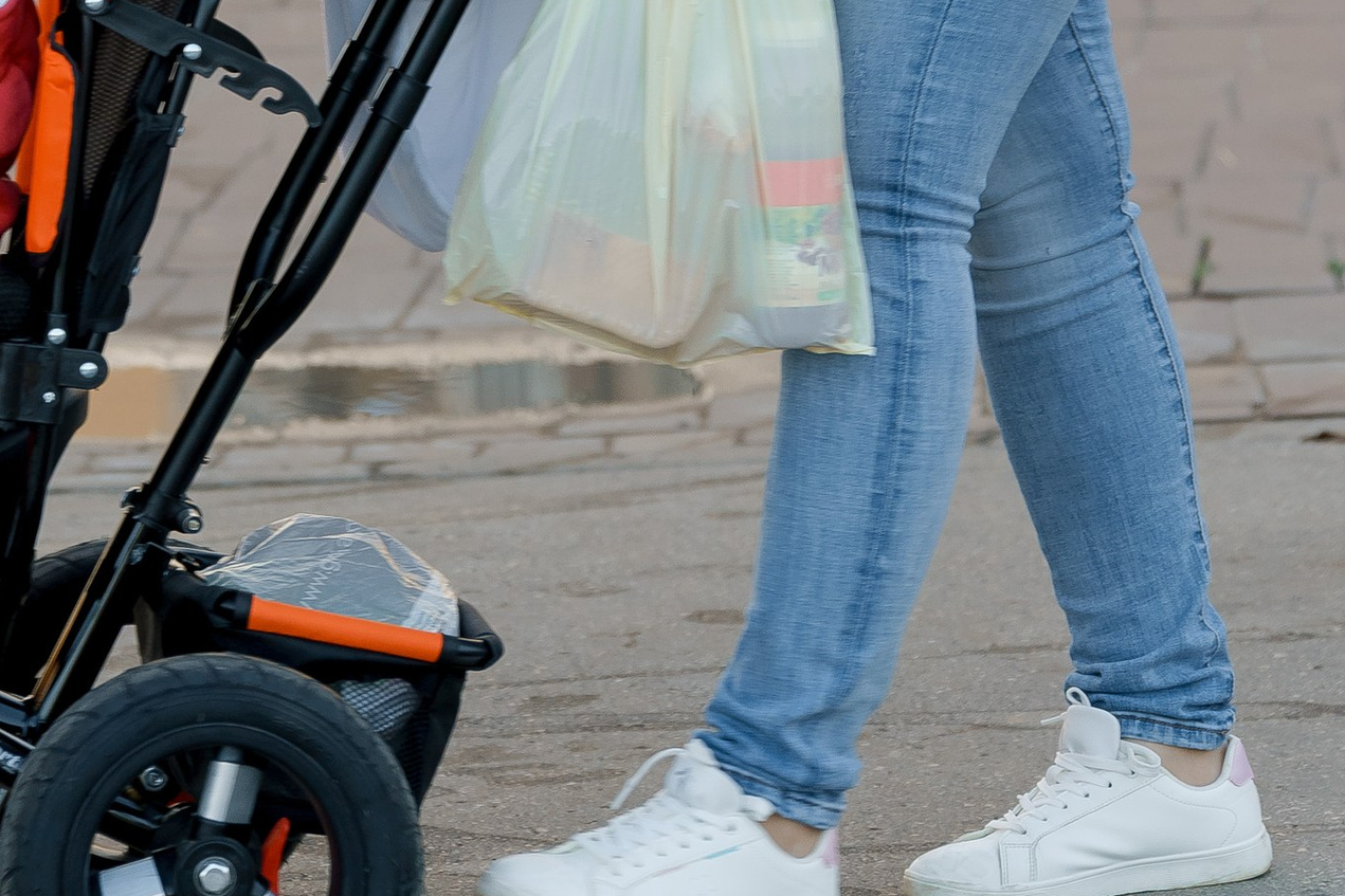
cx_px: 401
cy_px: -432
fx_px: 10721
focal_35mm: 287
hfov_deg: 7.2
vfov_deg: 4.8
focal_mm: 95
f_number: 3.5
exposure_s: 1/200
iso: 500
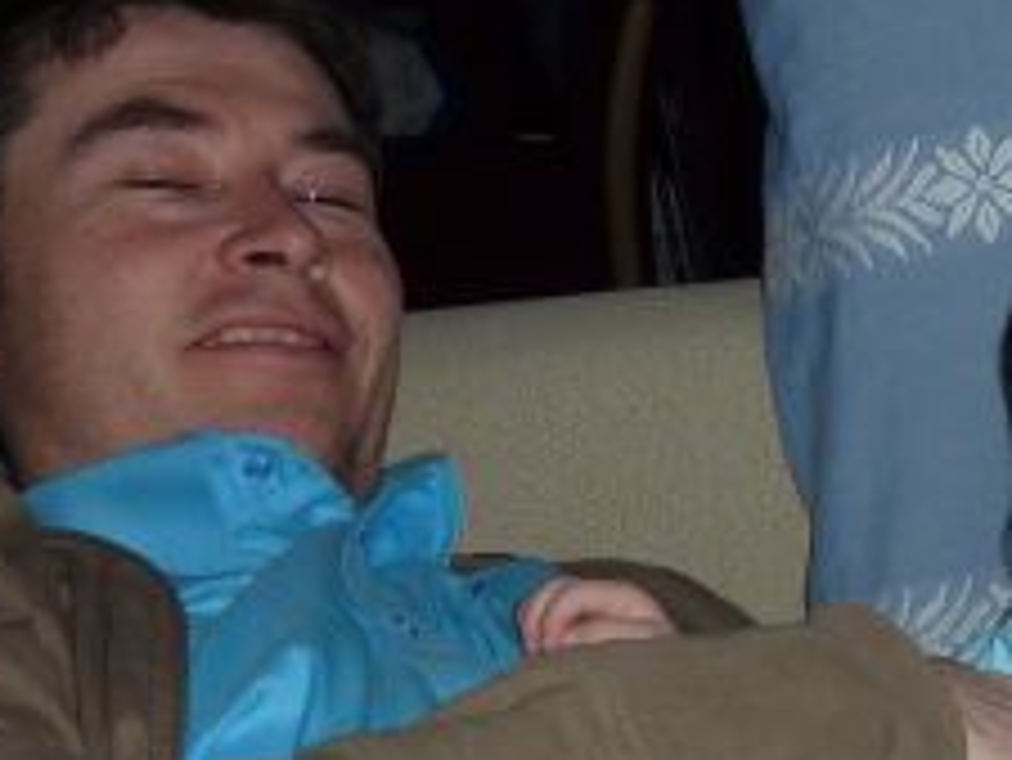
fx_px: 2603
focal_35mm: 89
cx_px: 1228
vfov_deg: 16.3
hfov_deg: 20.5
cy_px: 729
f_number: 3.3
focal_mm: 4.1
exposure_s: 1/125
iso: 100
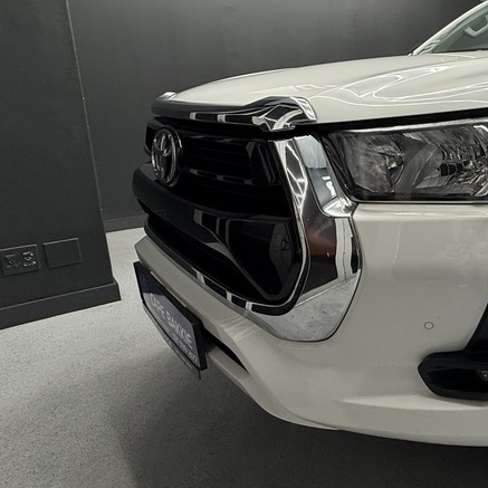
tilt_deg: -11.9
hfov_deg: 47.5
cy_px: 194
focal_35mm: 29
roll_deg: -0.4
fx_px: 463
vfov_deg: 55.2
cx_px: 473
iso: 160
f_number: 2.2
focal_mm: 2.22
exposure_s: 1/100
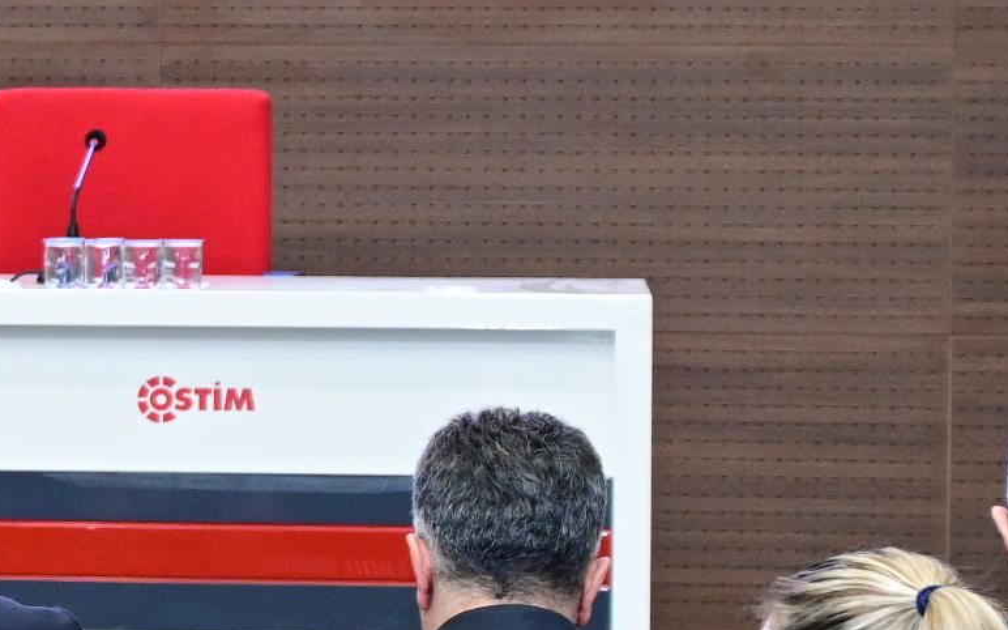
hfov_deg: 6.9
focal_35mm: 289
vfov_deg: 4.5
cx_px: -1451
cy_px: 331
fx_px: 7937
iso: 2000
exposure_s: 1/125
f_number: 5
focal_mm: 53
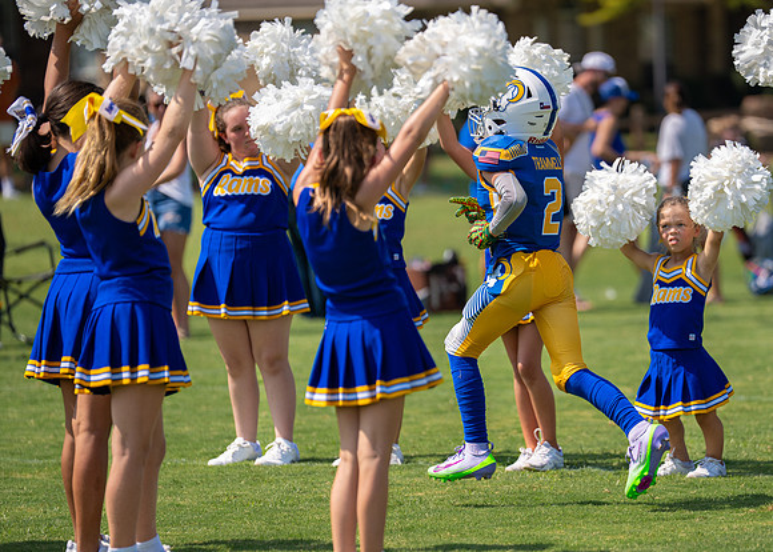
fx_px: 5682
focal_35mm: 259
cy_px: 276
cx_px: 515
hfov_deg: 7.8
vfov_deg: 5.6
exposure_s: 1/2500
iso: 125
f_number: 2.8
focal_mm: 194
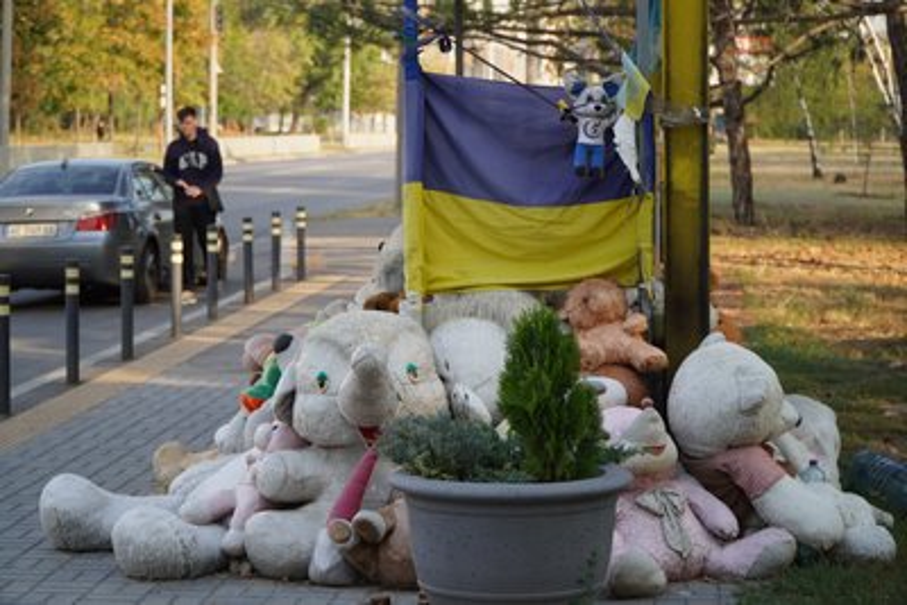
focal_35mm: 84
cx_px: 454
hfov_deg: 24.2
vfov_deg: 16.3
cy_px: 302
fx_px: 2117
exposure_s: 1/200
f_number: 4.5
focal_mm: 56
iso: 100
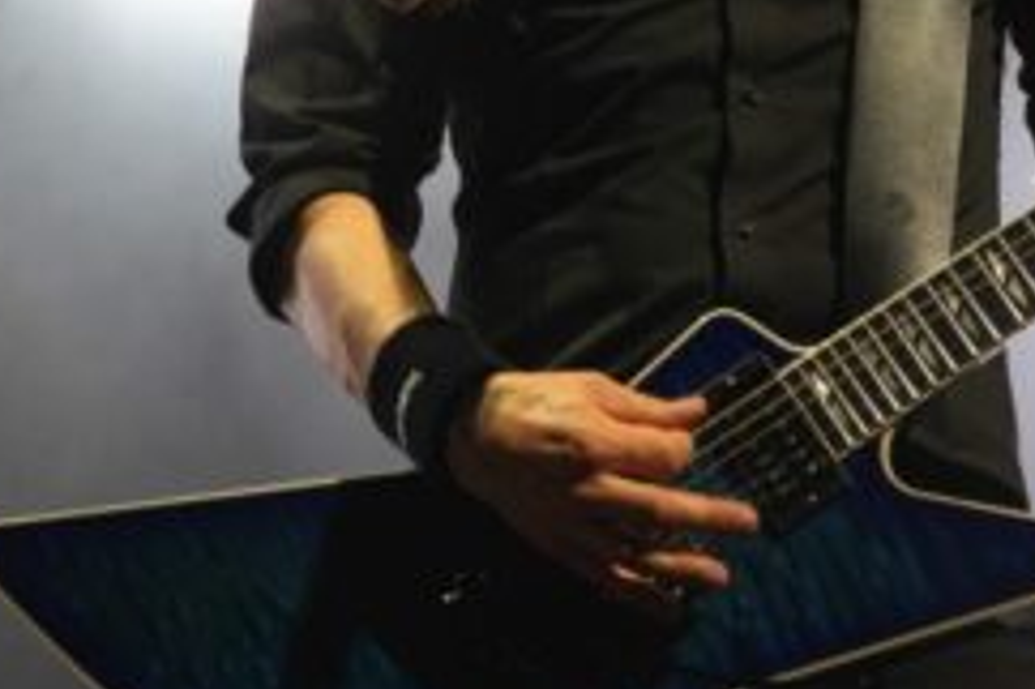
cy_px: -287
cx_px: 825
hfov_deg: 9.2
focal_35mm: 224
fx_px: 6424
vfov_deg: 6.1
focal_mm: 47
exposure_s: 1/160
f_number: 4.5
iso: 400
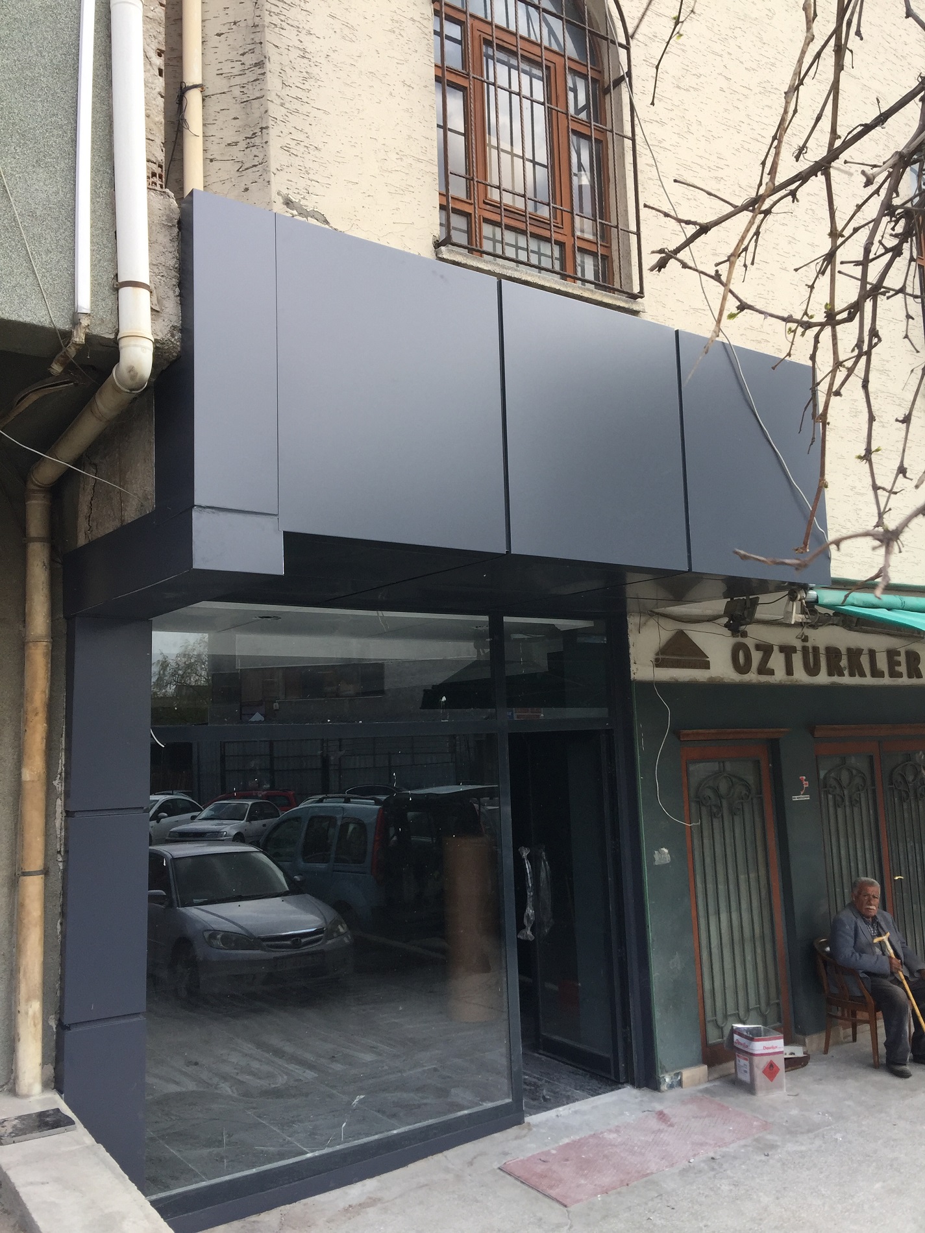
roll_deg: +2.2
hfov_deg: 48.2
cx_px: 462
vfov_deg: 61.7
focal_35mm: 29
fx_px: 1033
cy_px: 616
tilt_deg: +9.6
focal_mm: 4.15
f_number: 2.2
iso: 32
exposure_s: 1/507
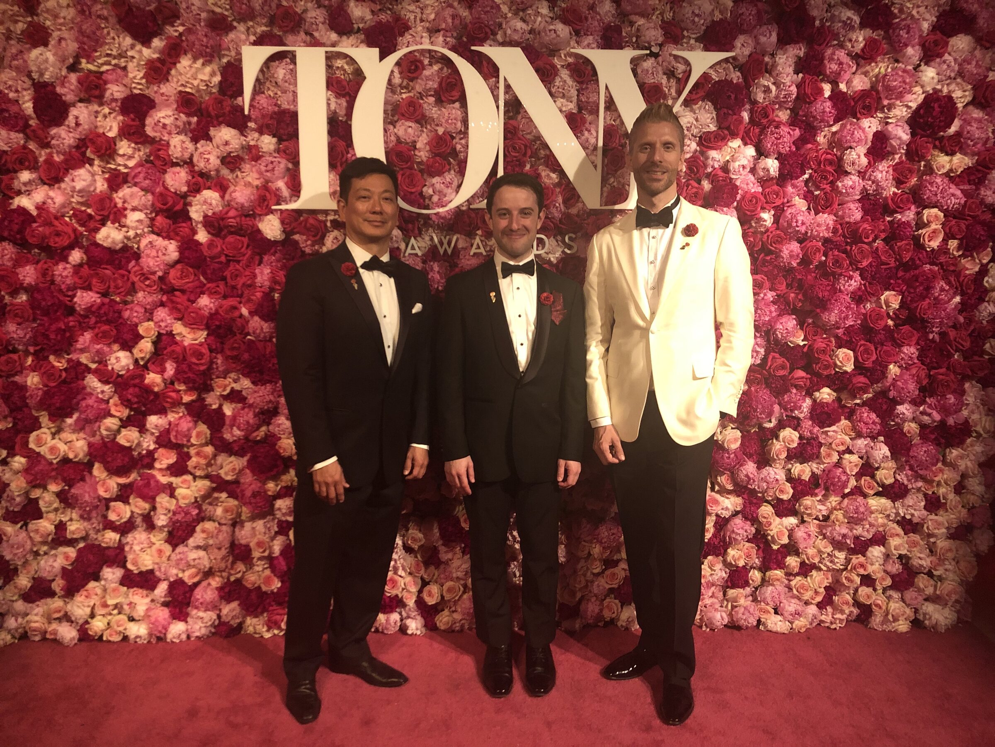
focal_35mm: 28
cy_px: 374
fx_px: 805
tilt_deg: -9.6
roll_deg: +0.0
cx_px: 498
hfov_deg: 63.4
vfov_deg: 49.7
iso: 100
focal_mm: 4
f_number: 1.8
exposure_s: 1/7
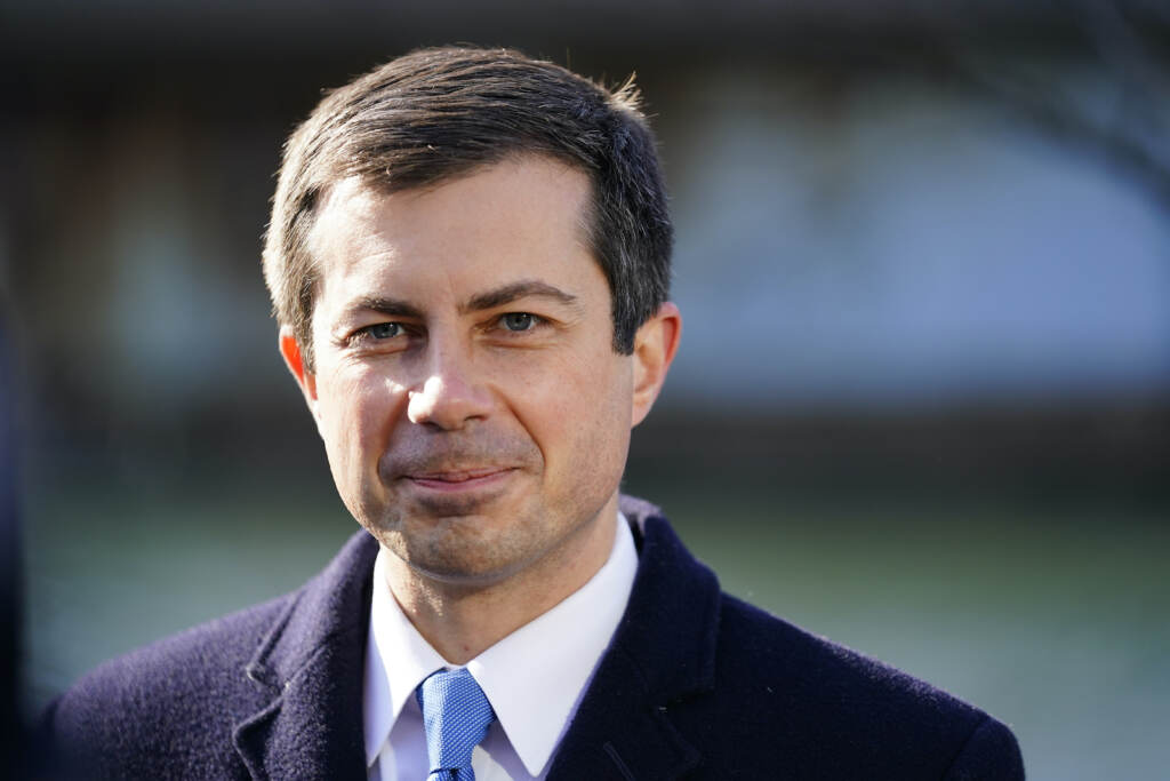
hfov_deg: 12.7
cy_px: 390
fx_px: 5265
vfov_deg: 8.5
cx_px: 585
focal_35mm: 162
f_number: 2.8
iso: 320
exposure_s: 1/1600
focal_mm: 162
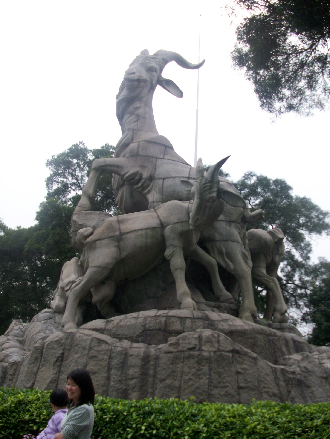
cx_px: 165
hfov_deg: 41.8
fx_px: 432
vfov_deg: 54.0
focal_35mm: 34
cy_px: 220
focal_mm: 5.7
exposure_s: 1/489
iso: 64
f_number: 2.8
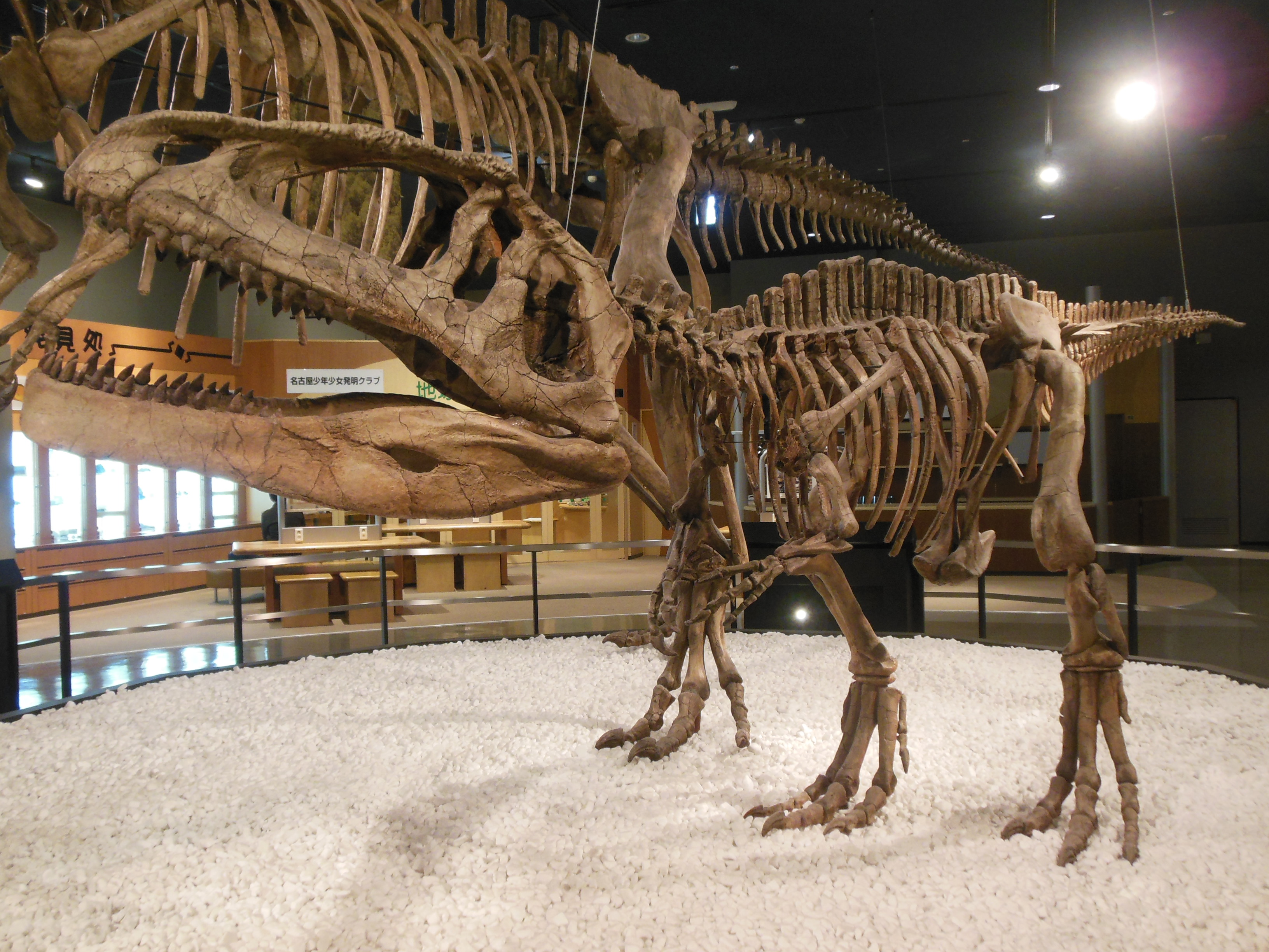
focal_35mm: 33
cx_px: 634
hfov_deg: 55.4
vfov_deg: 42.9
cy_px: 476
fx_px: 1210
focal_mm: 6
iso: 400
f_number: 3.5
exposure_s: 1/15
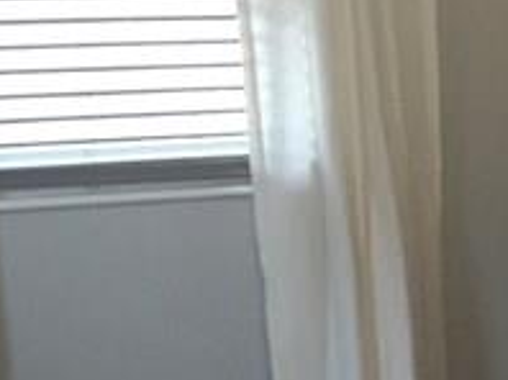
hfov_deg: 12.0
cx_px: 962
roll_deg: +0.6
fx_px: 2199
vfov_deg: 9.8
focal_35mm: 150
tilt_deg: -10.2
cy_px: 401
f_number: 2.2
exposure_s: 1/24
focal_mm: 4.15
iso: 250
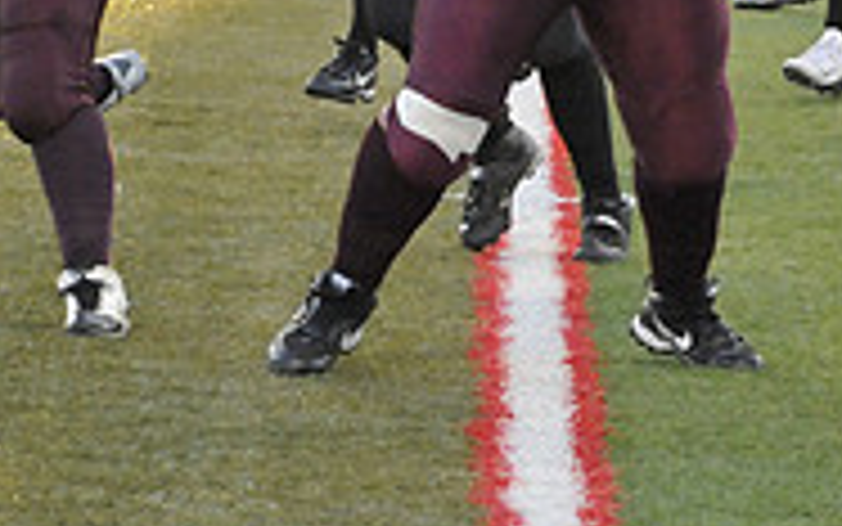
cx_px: 1265
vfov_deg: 2.8
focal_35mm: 475
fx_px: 10903
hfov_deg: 4.4
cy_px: 22
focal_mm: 150
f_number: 10
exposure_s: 1/800
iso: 12800
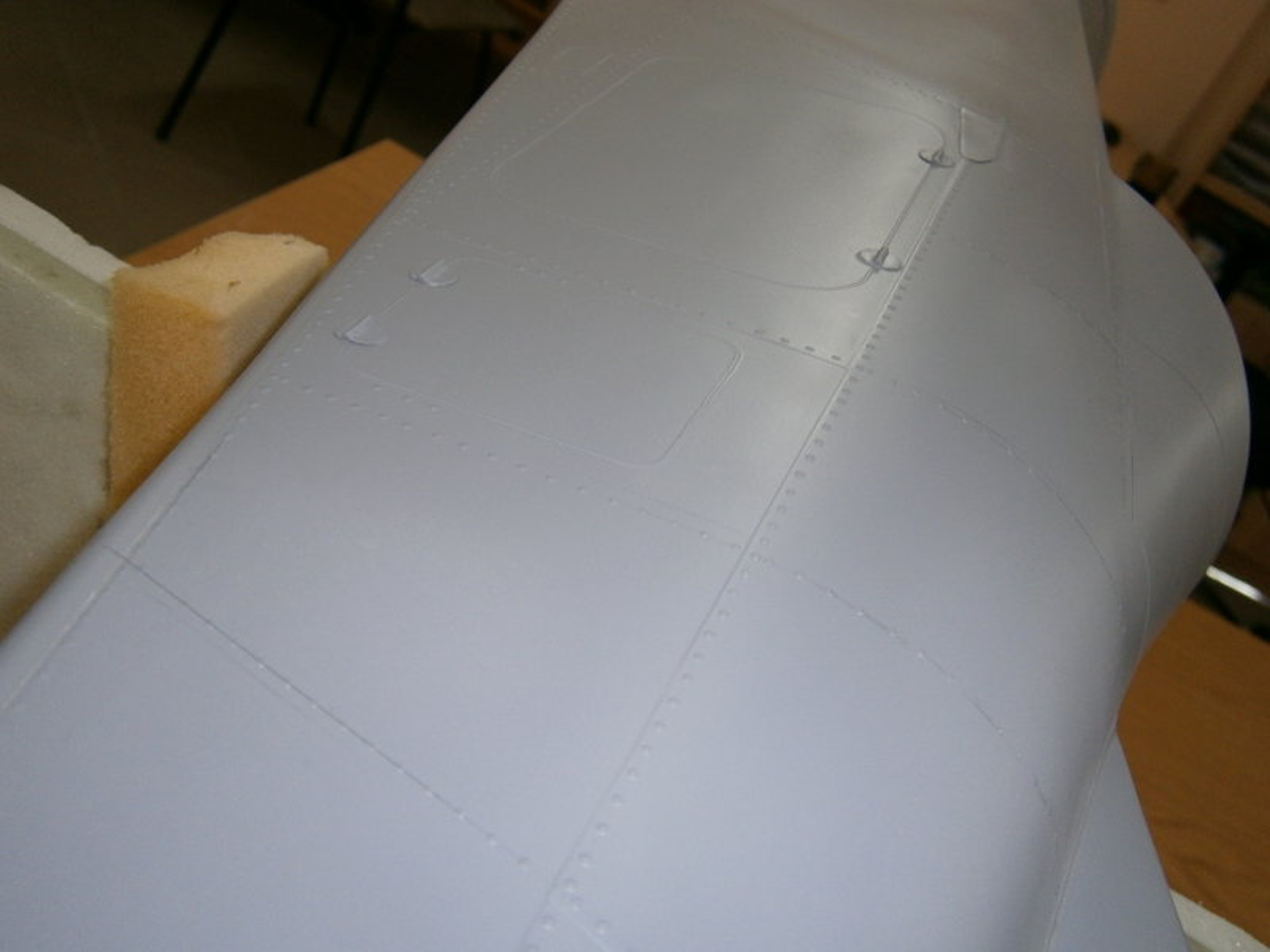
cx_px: 635
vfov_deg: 39.7
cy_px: 476
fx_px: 1321
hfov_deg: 51.4
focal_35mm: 36
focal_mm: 6.4
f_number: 3.1
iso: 125
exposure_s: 1/40
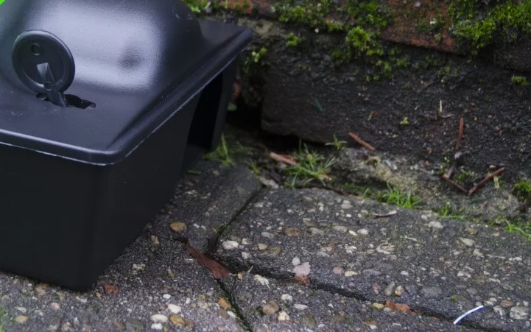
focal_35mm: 93
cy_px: 27
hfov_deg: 22.1
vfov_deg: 13.9
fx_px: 1348
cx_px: 149
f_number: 4
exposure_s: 1/60
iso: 500
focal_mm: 27
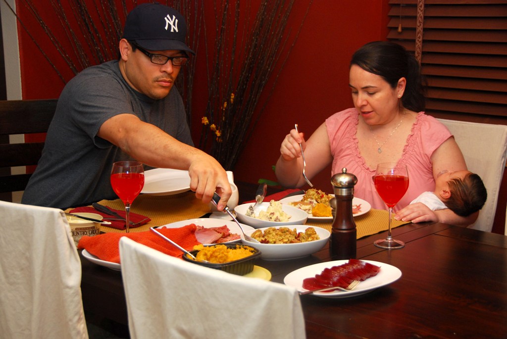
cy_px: 170
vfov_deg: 19.0
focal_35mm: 72
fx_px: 1015
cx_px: 254
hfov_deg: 28.0
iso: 250
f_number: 4.8
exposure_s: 1/60
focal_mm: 48
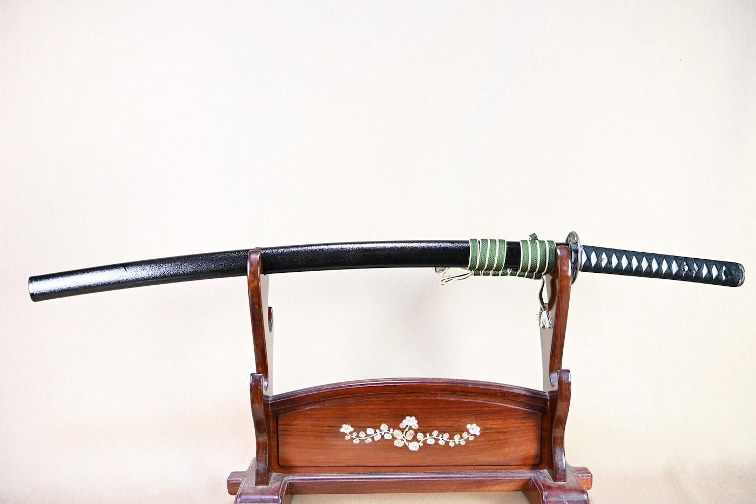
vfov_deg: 44.6
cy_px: 252
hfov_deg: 63.2
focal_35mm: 29
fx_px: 614
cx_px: 378
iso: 100
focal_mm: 19.5
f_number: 3.5
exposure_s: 1/2
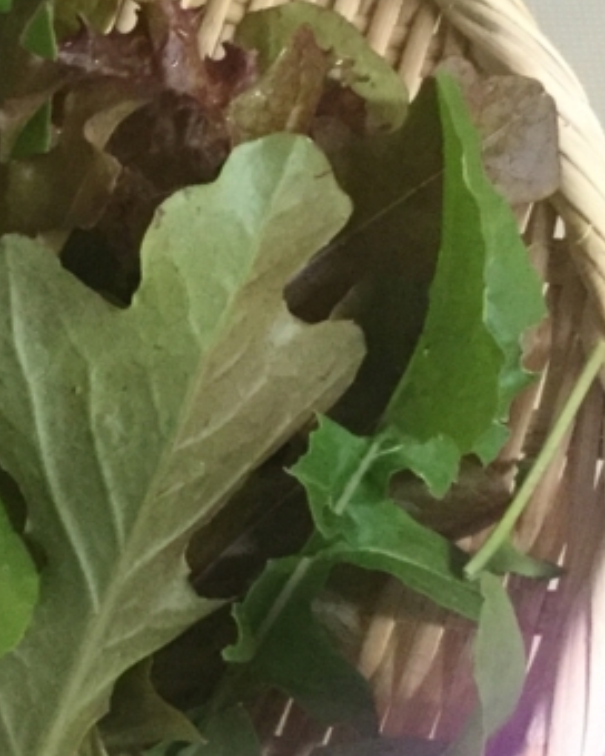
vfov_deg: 21.0
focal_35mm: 91
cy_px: 371
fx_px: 2037
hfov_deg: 16.1
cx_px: -158
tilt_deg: -62.7
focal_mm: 3.3
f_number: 2.4
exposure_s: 1/15
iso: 200
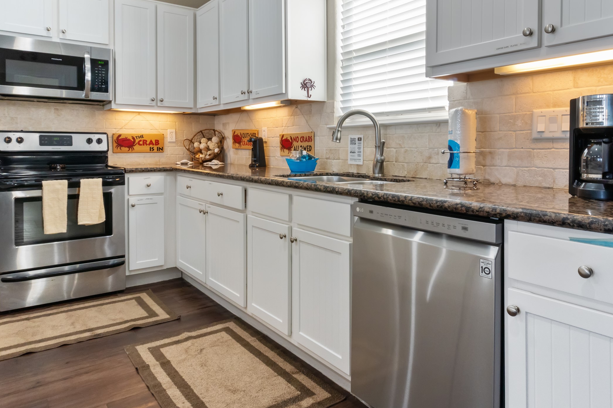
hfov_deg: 71.5
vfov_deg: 51.3
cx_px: 309
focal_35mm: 25
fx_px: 426
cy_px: 198
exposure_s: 1/30
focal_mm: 16
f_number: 10
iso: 1250
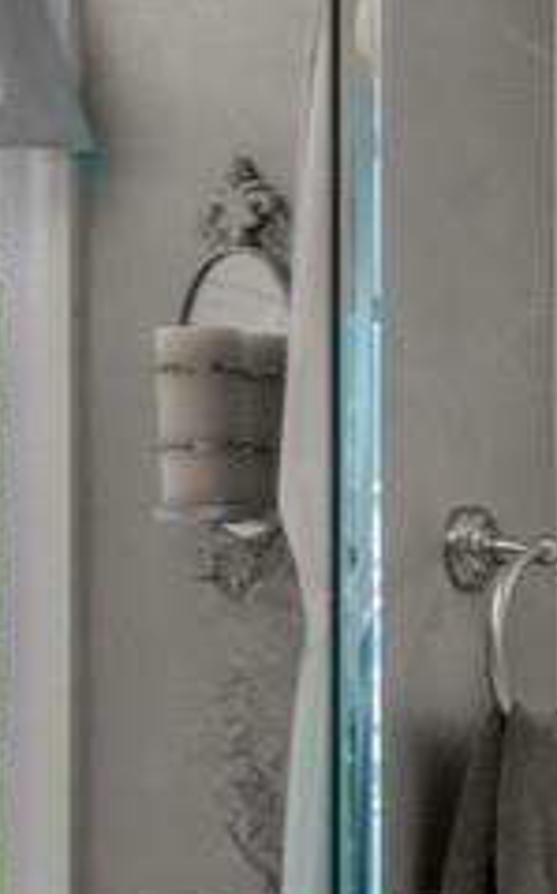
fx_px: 3893
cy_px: 711
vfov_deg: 13.0
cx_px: 2688
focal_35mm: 160
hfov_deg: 5.9
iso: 250
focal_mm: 10
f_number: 9
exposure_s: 1/6
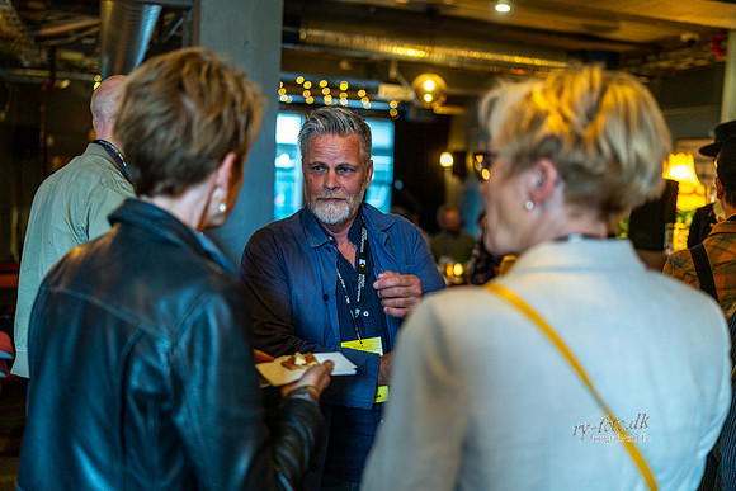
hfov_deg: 54.4
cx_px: 368
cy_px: 246
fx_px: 716
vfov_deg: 37.9
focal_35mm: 35
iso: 2000
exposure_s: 1/200
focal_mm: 35
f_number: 1.4
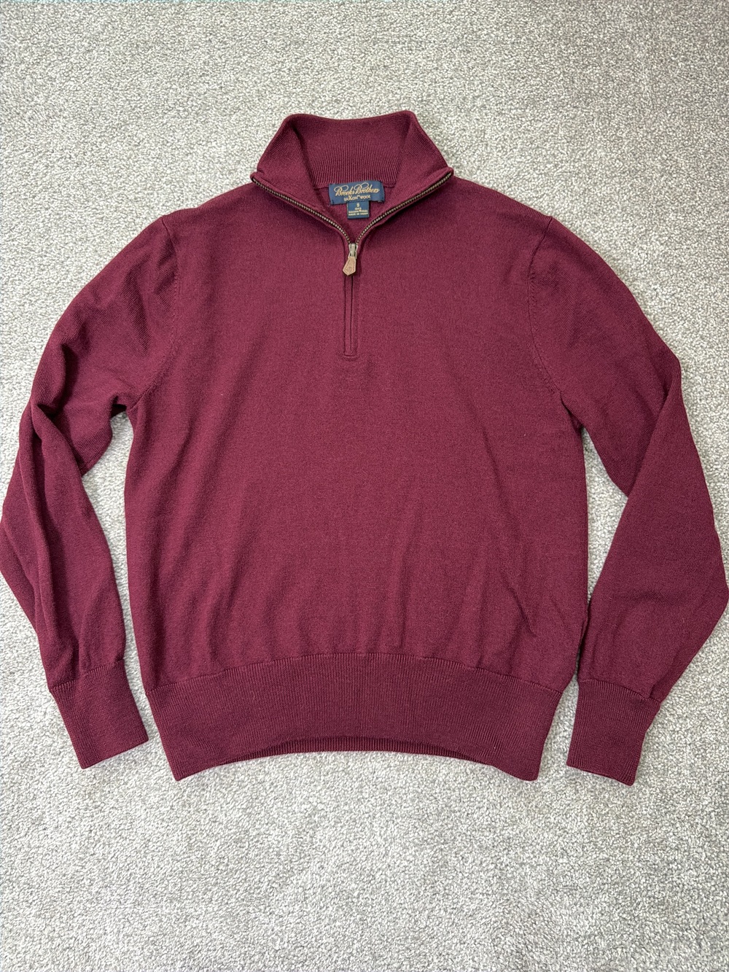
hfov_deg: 56.8
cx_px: 364
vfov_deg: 71.6
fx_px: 674
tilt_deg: -84.6
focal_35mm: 24
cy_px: 486
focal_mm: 6.76
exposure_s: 1/60
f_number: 1.78
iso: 500
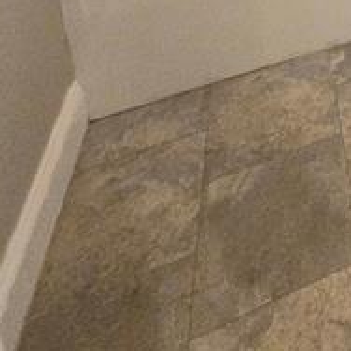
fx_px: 539
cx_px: 523
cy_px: -274
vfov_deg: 22.3
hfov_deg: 26.4
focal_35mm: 47
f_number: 2.2
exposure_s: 1/60.2
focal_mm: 1.7
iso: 320
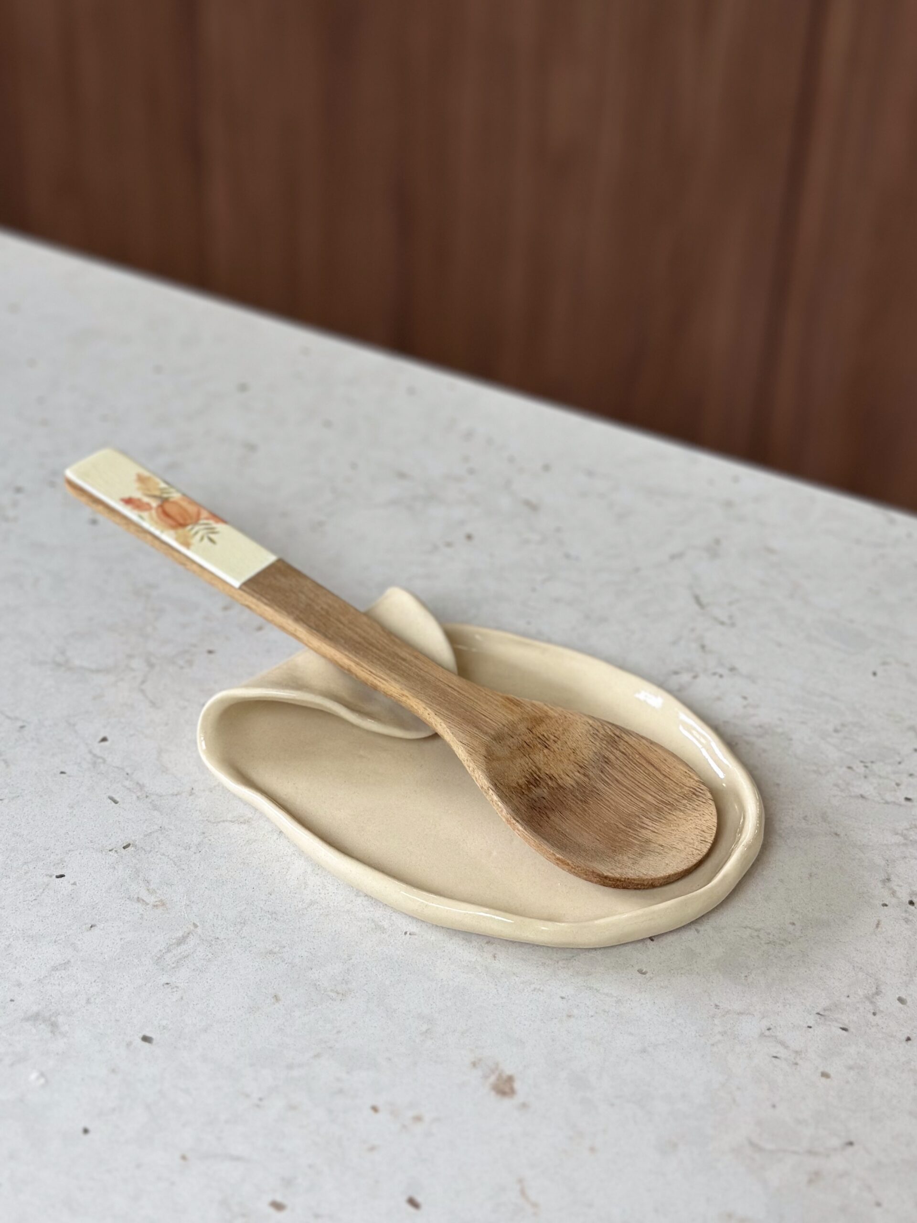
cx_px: 458
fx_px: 1695
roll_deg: -2.3
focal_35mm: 48
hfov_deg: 30.3
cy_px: 612
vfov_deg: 39.7
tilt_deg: -32.7
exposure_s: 1/198
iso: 80
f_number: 1.78
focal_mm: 6.86
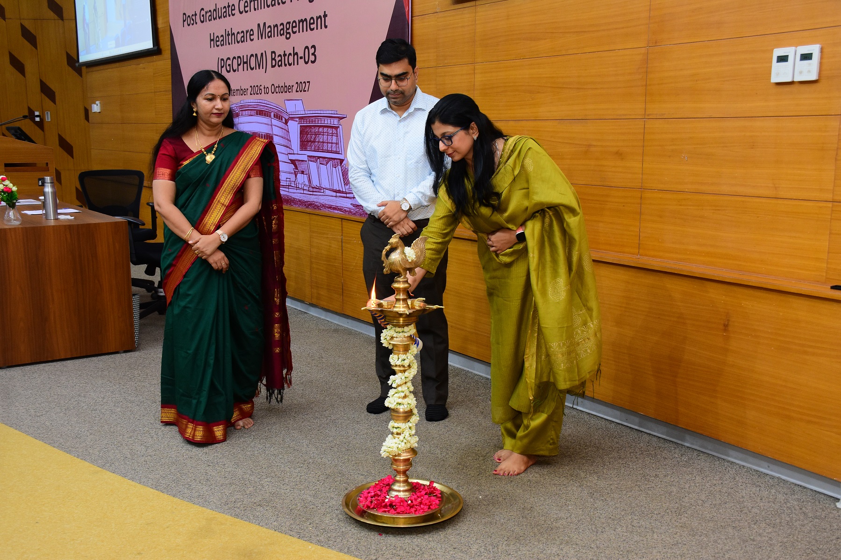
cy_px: 280
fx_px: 911
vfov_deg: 34.2
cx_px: 420
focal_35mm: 39
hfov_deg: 49.6
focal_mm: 26
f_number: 6.3
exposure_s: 1/80
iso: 1000
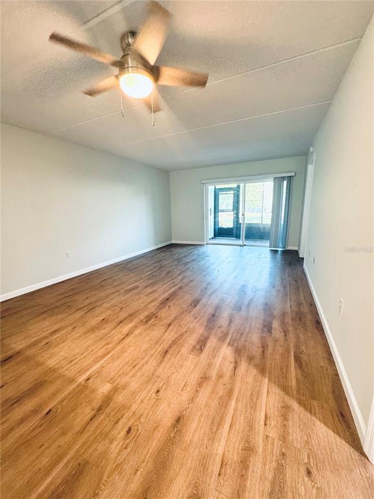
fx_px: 202
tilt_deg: -10.6
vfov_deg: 102.1
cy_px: 250
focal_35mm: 14
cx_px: 187
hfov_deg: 85.7
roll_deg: +2.3
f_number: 2.2
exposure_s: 1/60
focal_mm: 2.22
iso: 320
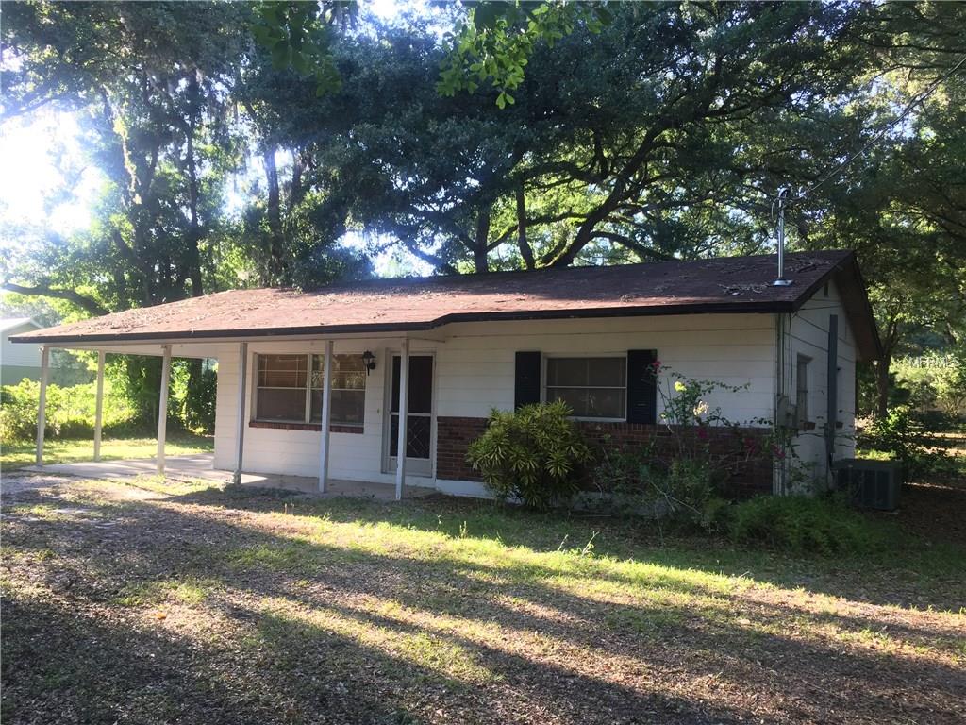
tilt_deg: +1.6
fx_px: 809
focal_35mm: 29
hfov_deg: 61.7
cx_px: 483
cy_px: 362
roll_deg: -2.0
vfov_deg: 48.2
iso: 50
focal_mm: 4.15
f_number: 2.2
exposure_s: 1/120
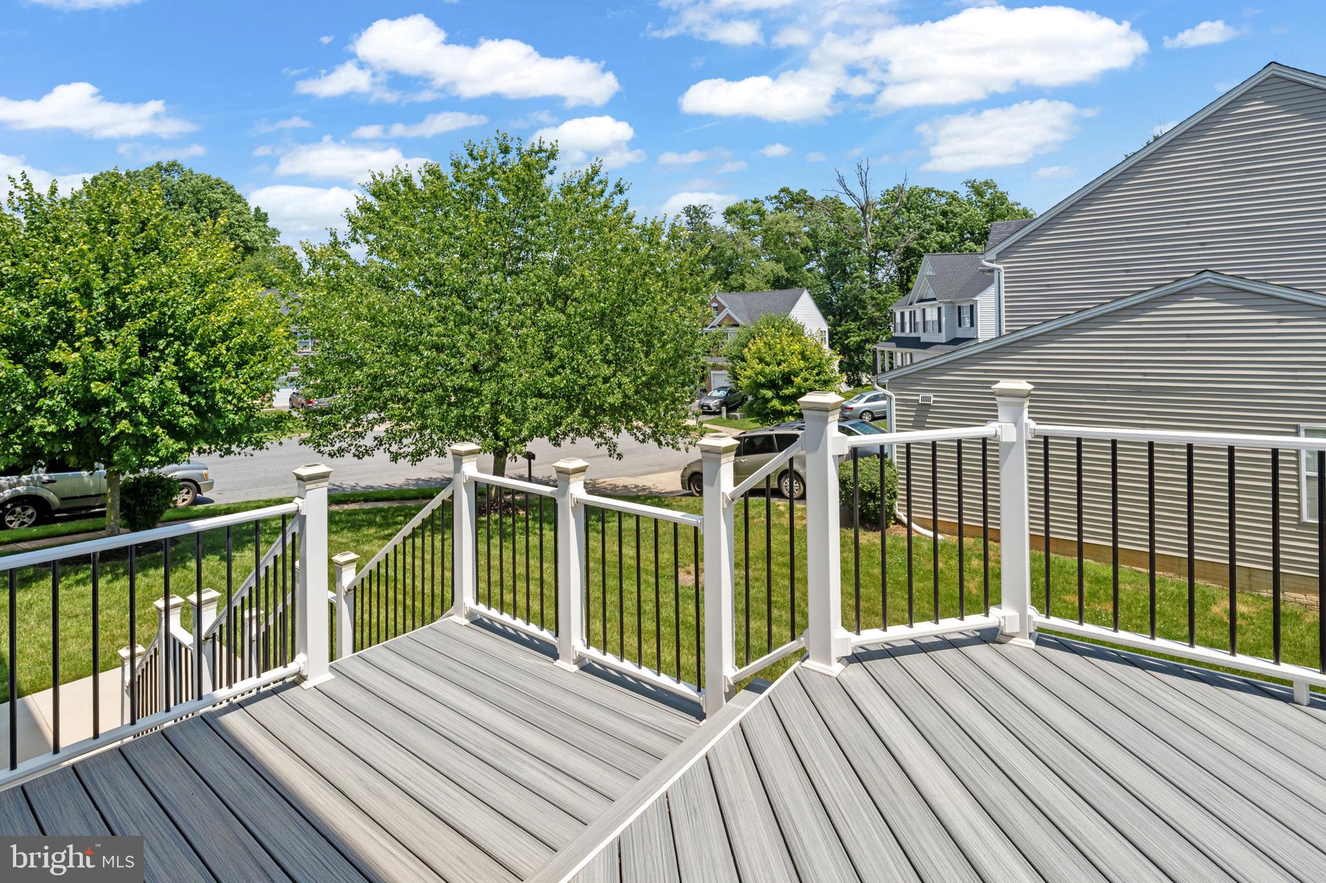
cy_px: 442
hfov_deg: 96.8
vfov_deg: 73.7
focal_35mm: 16
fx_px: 589
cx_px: 663
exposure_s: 1/800
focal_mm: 16
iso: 200
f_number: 7.1
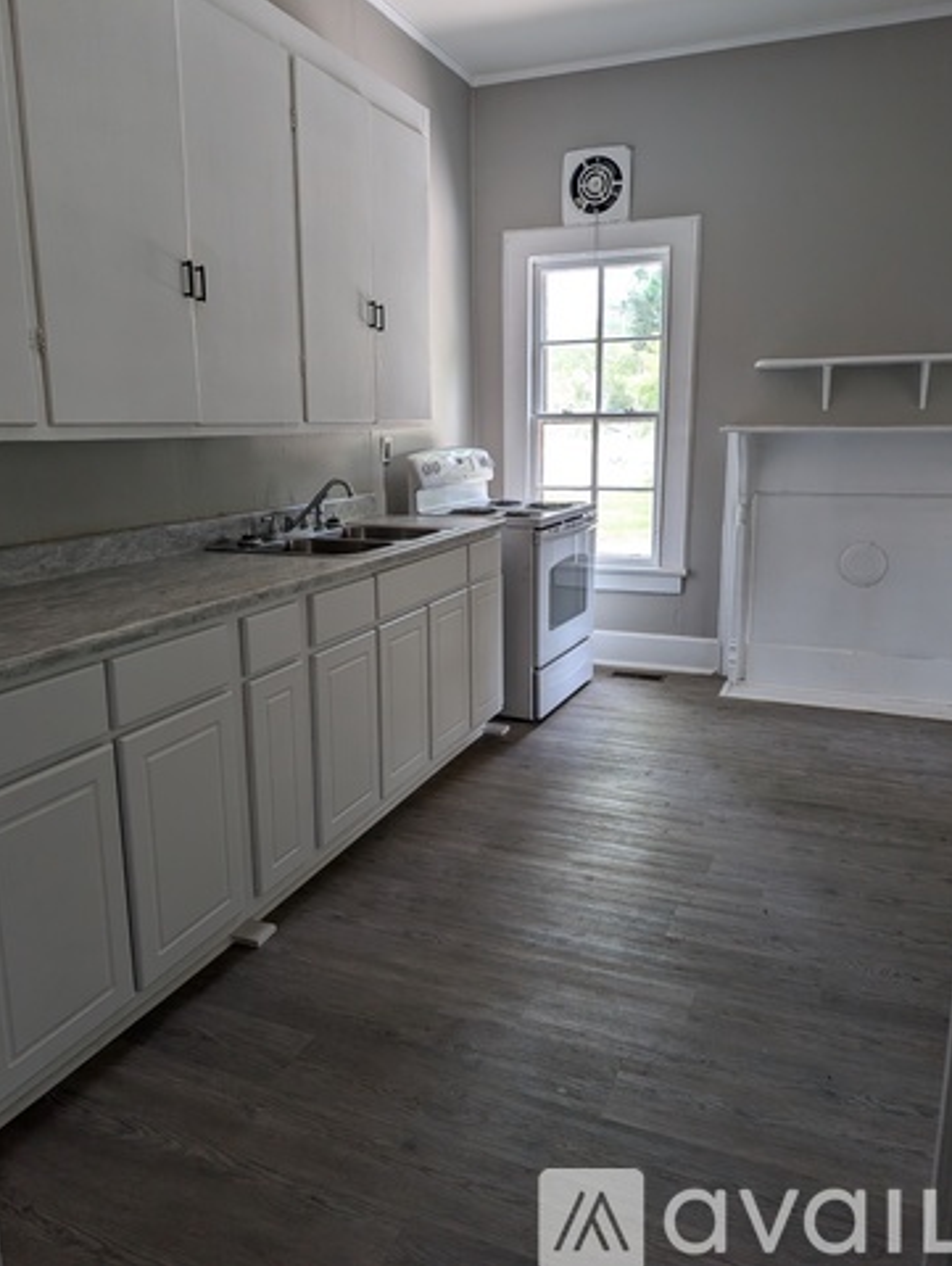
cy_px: 615
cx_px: 469
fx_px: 915
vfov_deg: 69.3
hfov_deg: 55.0
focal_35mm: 25
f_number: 1.68
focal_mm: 6.9
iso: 22
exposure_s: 1/36.3
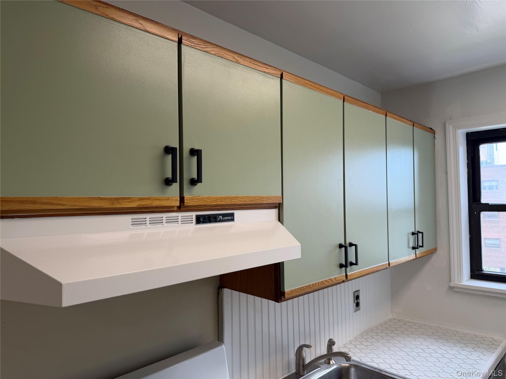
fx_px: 351
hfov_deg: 71.6
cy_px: 190
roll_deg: +2.1
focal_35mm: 24
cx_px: 253
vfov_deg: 56.8
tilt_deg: +1.2
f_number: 1.78
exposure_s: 1/143
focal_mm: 6.76
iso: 64
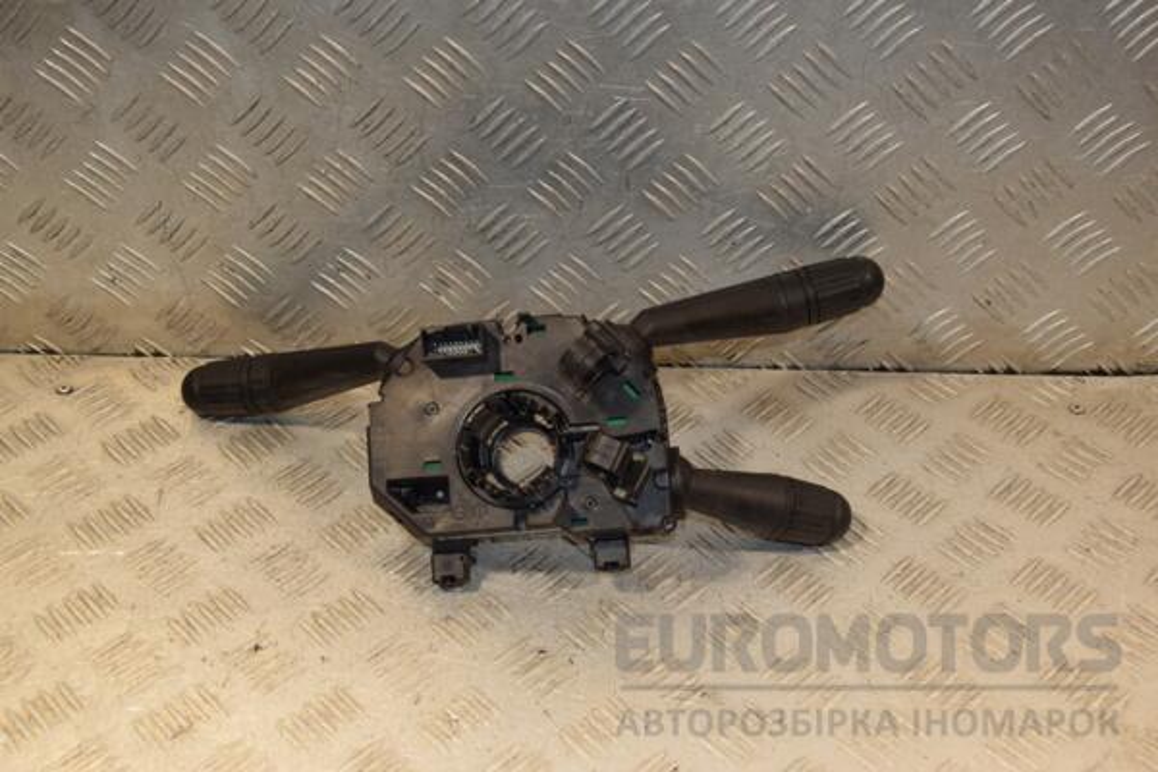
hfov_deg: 41.1
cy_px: 386
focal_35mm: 48
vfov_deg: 28.1
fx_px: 1544
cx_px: 579
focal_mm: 32
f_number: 7.1
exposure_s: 1/200
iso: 800
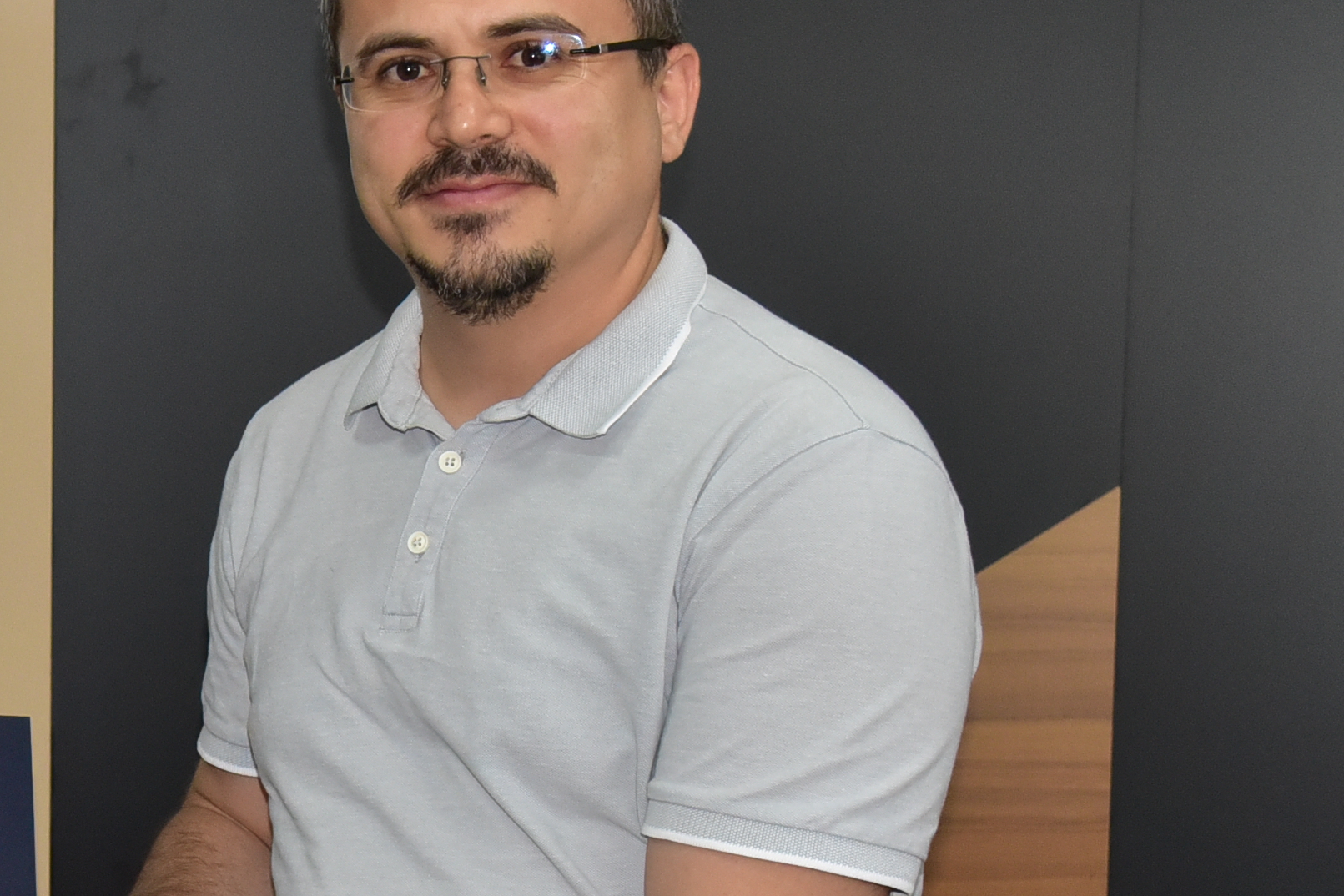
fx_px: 4181
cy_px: 773
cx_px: 8
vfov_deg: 12.2
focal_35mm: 112
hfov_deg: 17.8
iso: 2500
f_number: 5.6
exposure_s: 1/200
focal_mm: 40
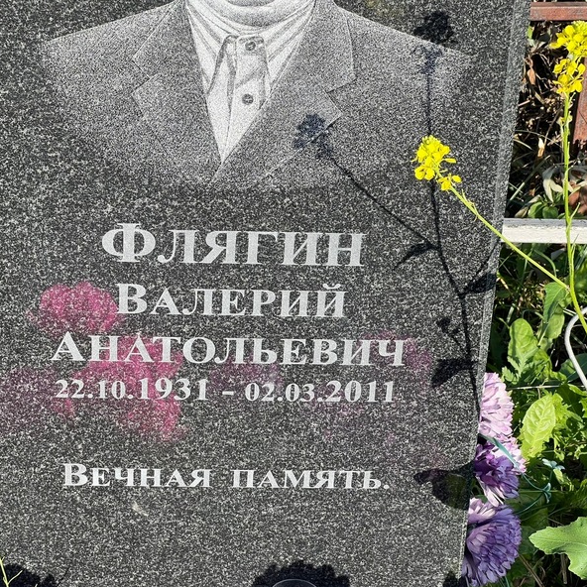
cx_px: 237
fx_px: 1765
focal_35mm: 92
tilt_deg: -30.2
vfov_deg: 18.9
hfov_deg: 18.9
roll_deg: -2.2
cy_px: 296
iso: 32
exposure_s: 1/239
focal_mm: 9
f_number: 2.8
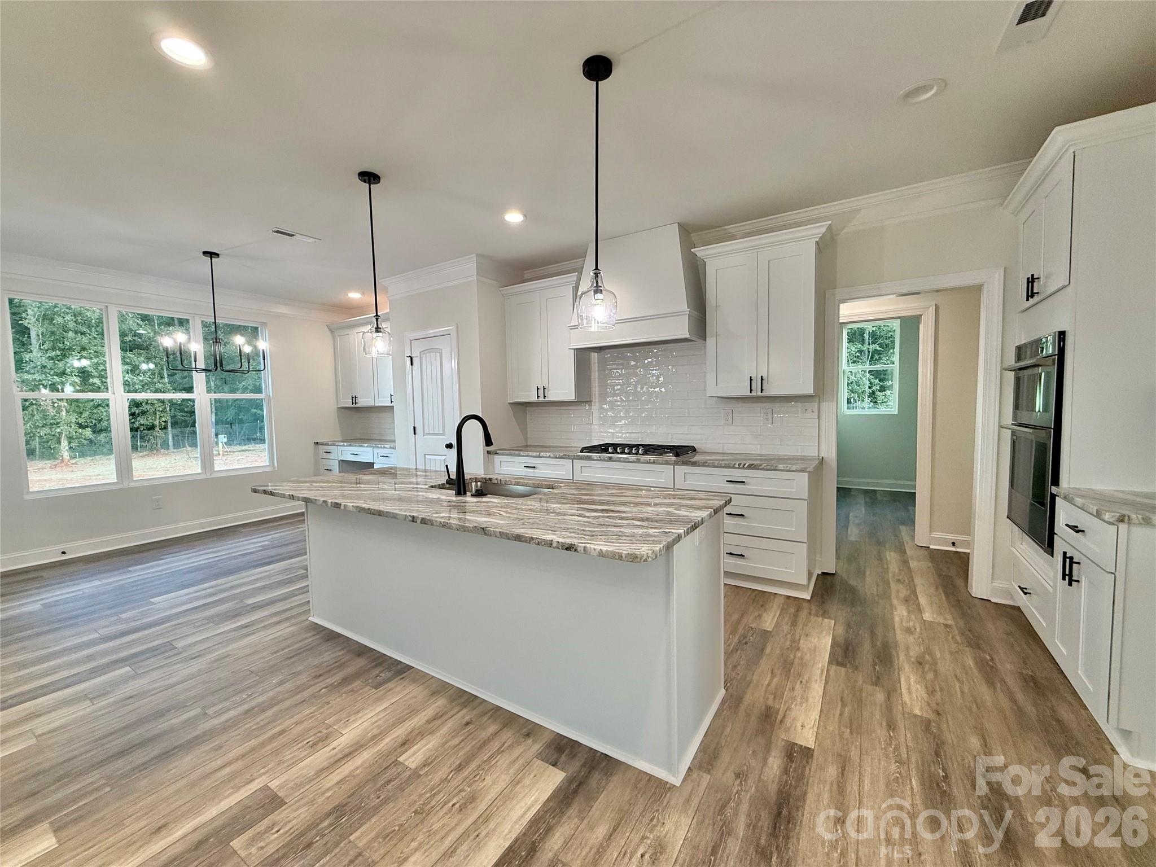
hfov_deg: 102.1
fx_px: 468
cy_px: 434
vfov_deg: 85.7
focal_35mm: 14
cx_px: 578
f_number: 2.2
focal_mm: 2.22
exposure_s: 1/120
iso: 200
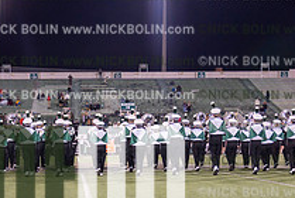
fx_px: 591
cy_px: 192
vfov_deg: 18.5
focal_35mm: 72
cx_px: 85
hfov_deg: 27.8
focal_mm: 26
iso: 3200
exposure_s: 1/640
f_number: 4
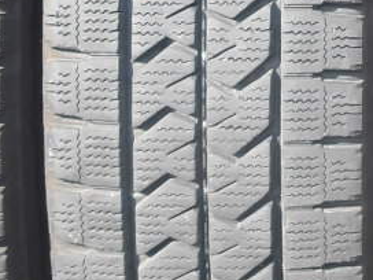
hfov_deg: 12.3
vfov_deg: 9.3
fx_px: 1713
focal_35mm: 159
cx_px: 389
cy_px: 25
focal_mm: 4.9
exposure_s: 1/168
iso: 100
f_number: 3
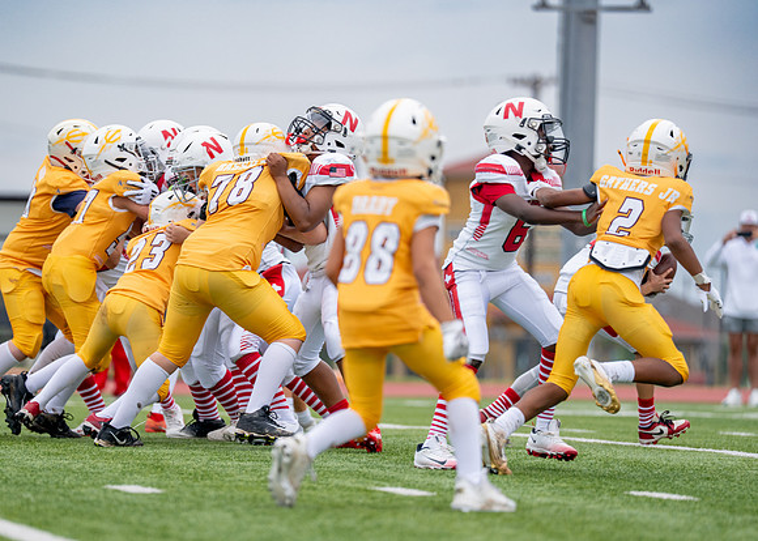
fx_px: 5827
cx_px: 264
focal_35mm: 271
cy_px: 273
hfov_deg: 7.4
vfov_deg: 5.3
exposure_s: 1/2000
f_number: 2.8
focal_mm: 200
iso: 200
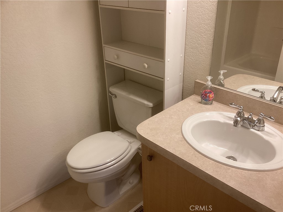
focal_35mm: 31
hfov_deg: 58.4
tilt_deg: -28.0
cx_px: 142
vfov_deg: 45.4
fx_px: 253
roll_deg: +0.7
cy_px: 106
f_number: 2.4
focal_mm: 3.3
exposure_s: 1/60
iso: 64
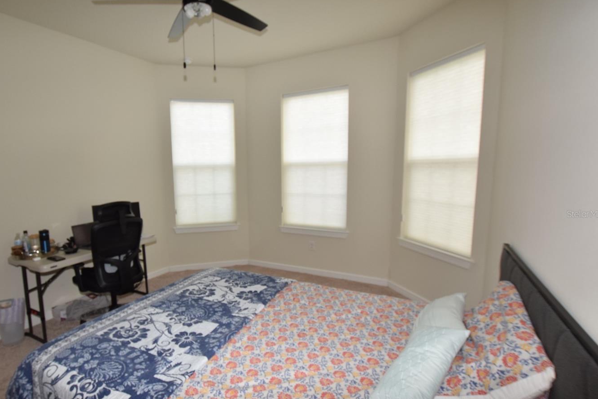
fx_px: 299
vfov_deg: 67.3
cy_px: 214
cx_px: 248
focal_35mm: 18
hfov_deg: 89.2
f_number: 5.6
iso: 560
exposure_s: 1/125
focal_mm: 10
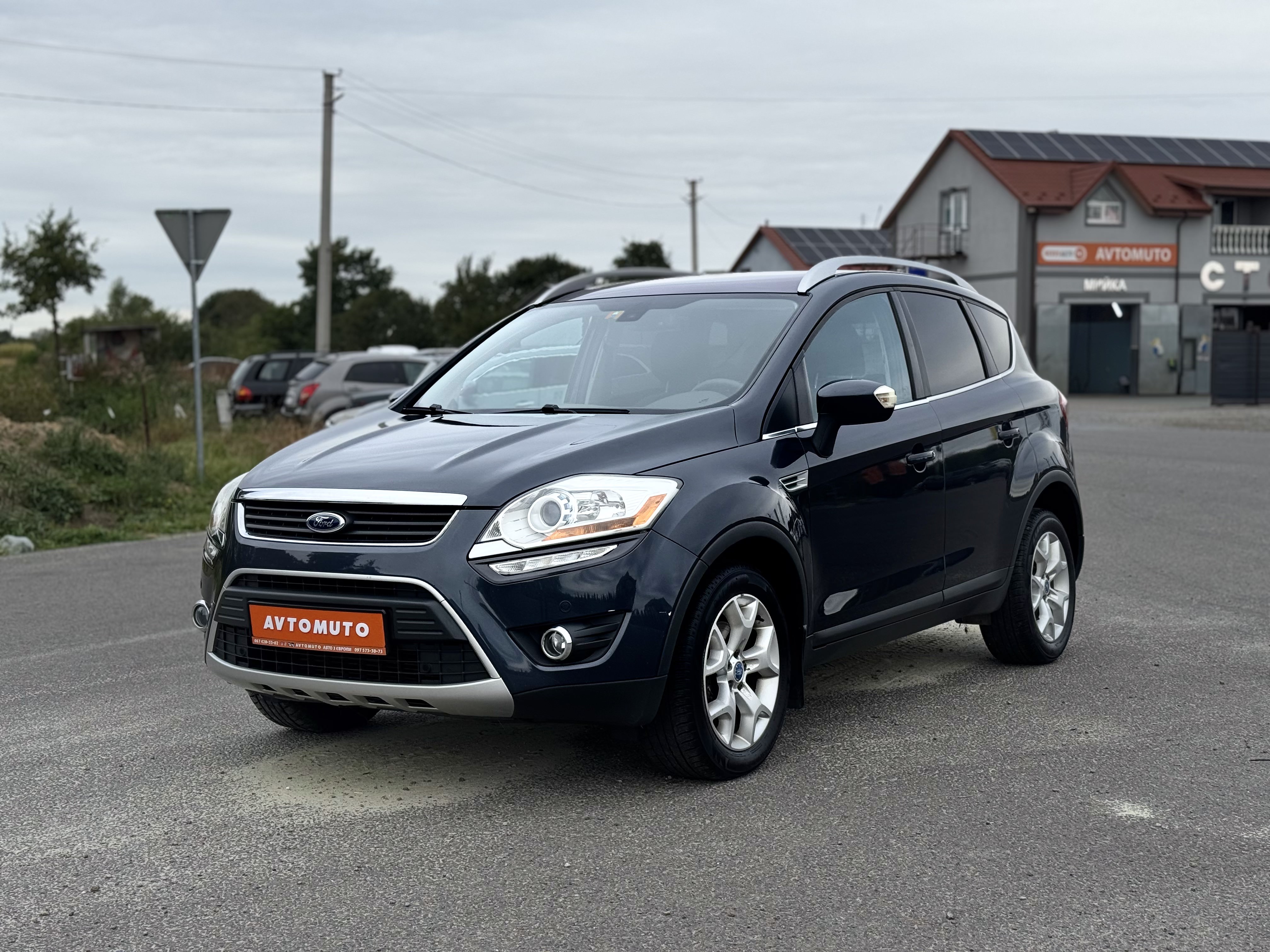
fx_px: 1761
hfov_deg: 39.7
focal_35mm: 48
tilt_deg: -4.0
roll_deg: -0.1
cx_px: 635
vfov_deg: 30.3
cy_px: 476
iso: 64
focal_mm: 6.76
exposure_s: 1/939
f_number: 1.78
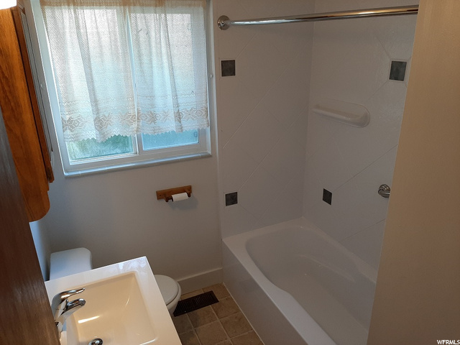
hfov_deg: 67.3
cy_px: 172
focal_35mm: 26
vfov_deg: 53.1
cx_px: 230
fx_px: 346
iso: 80
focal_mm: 3.93
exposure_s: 1/50
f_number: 1.7
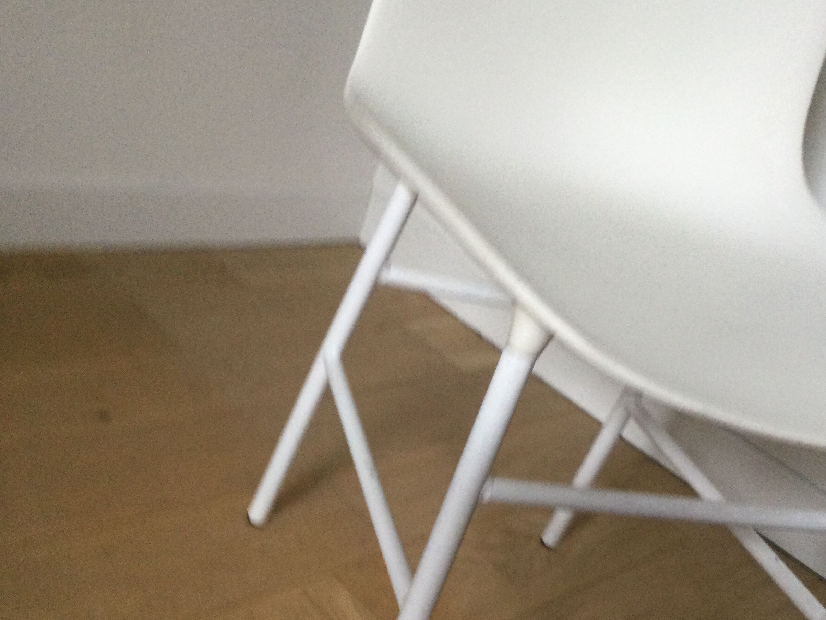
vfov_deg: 33.6
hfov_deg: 44.8
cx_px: 415
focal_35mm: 42
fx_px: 1002
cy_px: 471
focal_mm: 3.3
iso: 160
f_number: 2.4
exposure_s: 1/33
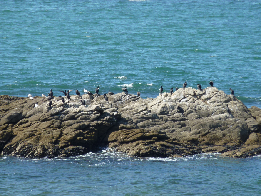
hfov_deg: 6.6
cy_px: 98
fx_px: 2262
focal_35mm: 300
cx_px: 130
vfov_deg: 5.0
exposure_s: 1/250
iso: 80
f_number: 4.9
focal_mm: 49.2
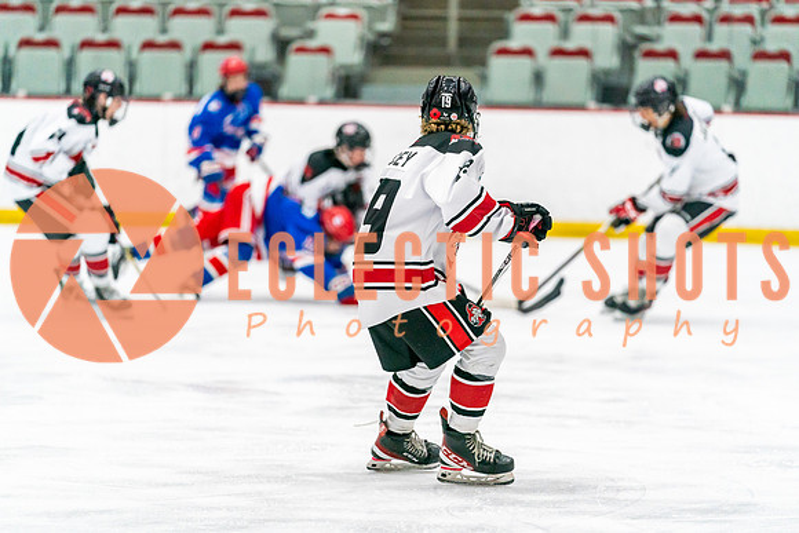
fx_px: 4579
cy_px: 266
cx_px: 400
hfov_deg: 10.0
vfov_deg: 6.7
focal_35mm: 206
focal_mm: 200
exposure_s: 1/1250
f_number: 2.8
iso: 3200
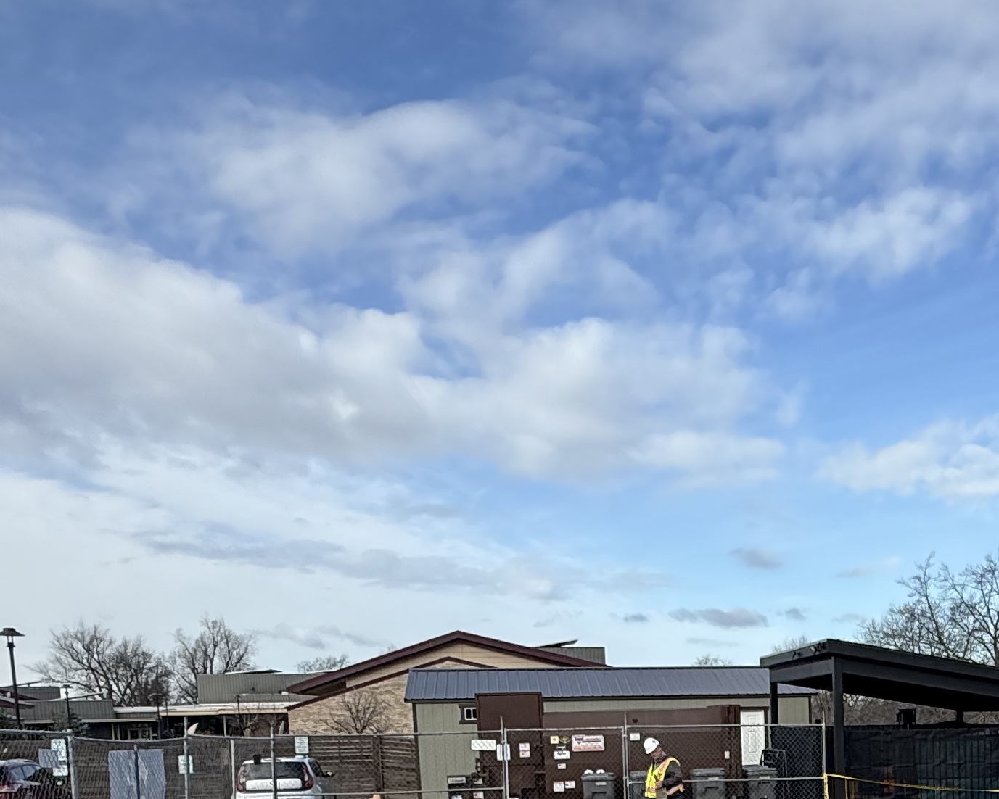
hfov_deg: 41.9
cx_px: 906
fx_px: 1183
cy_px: 821
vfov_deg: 33.7
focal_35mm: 40
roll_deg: +0.5
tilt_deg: -5.4
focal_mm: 2.22
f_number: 2.2
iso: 50
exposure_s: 1/1572
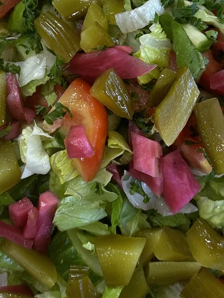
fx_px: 621
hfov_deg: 20.4
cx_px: 101
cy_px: 74
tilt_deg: -62.3
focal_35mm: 72
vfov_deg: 26.7
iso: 160
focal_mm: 6.86
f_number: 1.78
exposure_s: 1/120
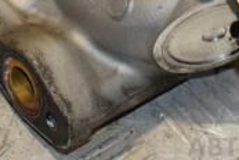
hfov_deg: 8.8
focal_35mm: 234
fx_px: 1554
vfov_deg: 5.8
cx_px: 162
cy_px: -94
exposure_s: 1/200
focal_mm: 45
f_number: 11
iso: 800
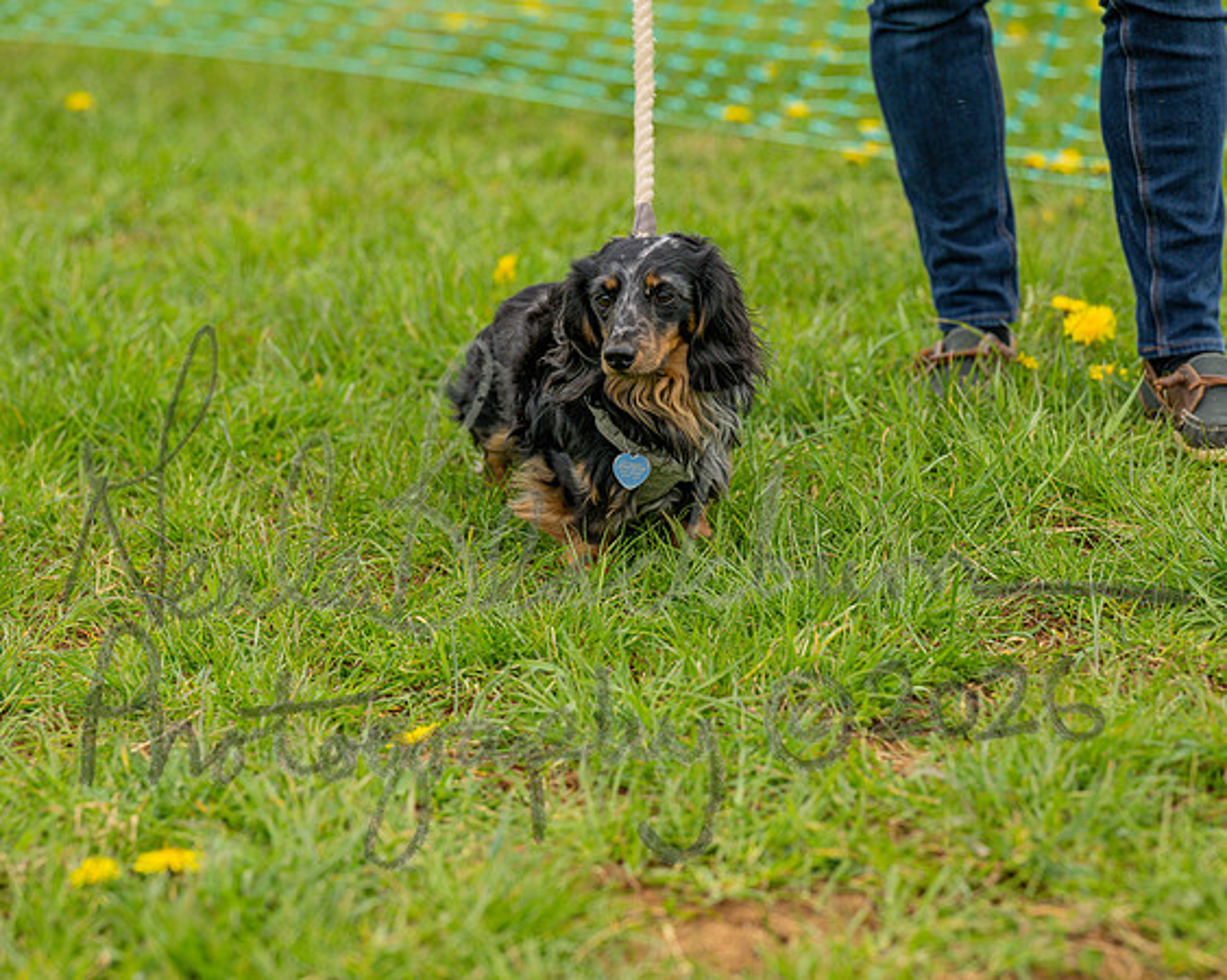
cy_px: 490
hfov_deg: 14.3
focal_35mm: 135
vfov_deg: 11.4
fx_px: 4906
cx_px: 619
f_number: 4.5
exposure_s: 1/2000
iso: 400
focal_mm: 120
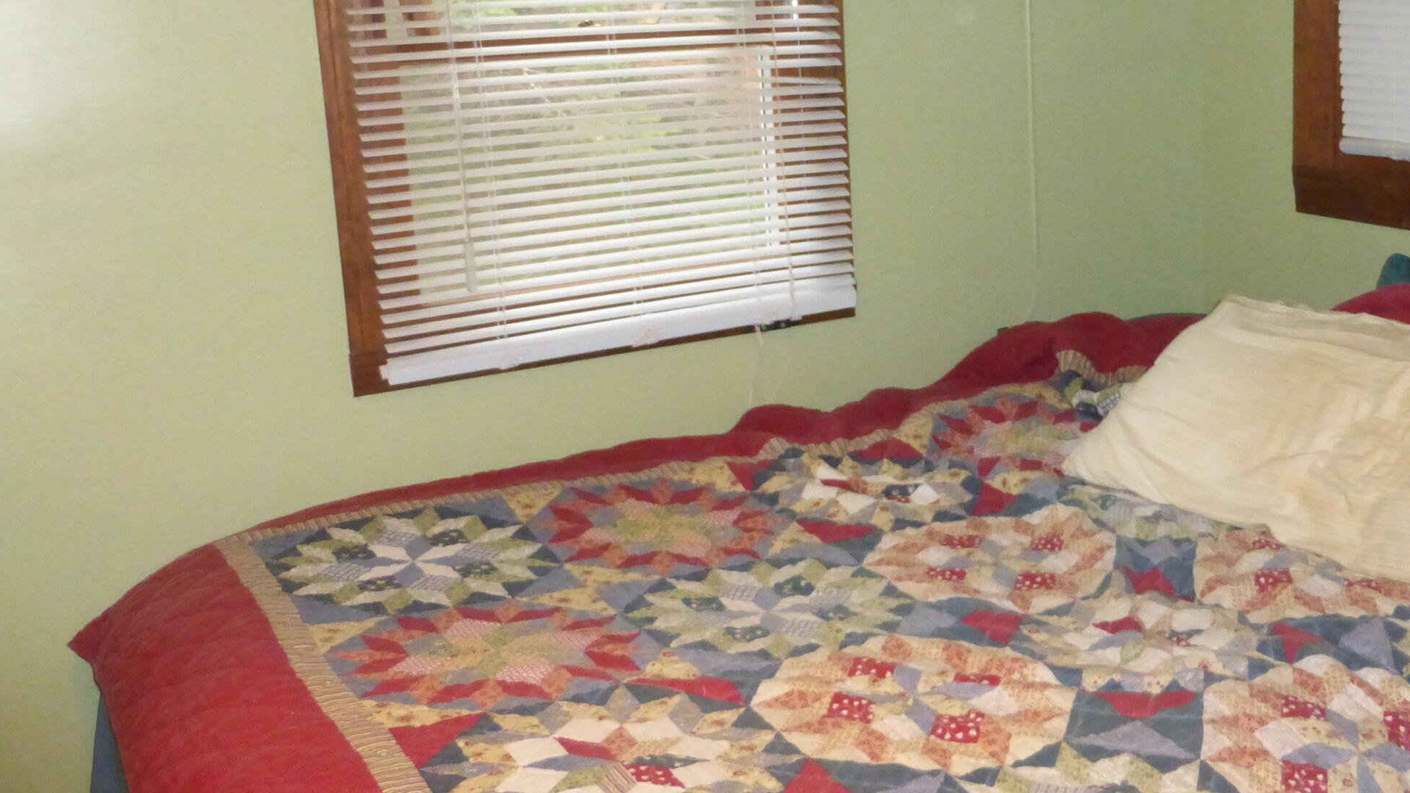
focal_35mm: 42
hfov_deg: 47.3
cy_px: 287
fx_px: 1570
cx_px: 976
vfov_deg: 28.2
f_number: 3.3
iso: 800
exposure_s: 1/60
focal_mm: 4.3
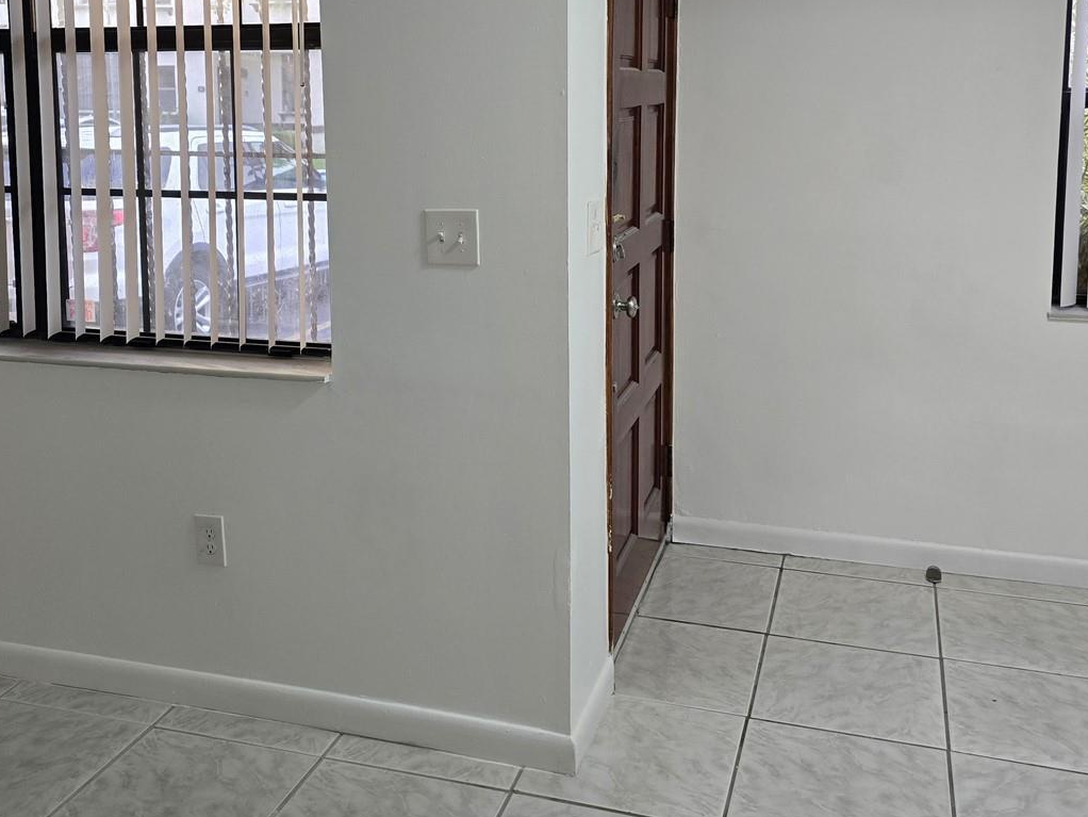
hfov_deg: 51.3
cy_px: 201
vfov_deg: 38.6
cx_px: 513
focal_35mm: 36
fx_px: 1132
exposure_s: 1/120
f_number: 1.7
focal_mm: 6.3
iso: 320
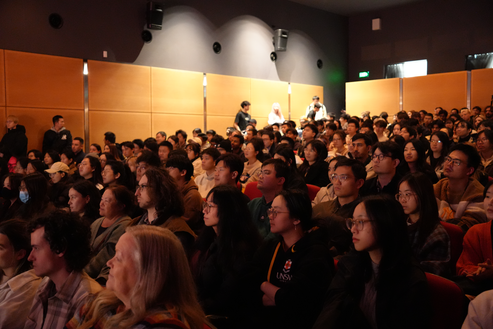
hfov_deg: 49.7
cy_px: 164
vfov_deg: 34.3
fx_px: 532
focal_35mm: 39
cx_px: 246
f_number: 2.8
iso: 6400
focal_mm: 25.9
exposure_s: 1/6
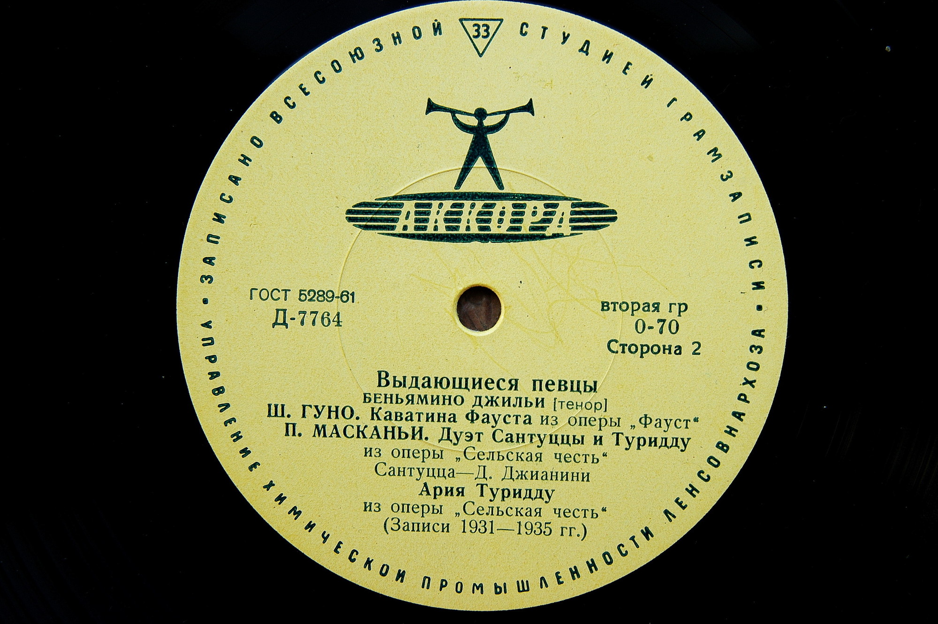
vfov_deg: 25.7
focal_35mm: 52
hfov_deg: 37.9
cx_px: 469
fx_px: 1367
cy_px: 312
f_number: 5
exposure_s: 1/100
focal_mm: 35
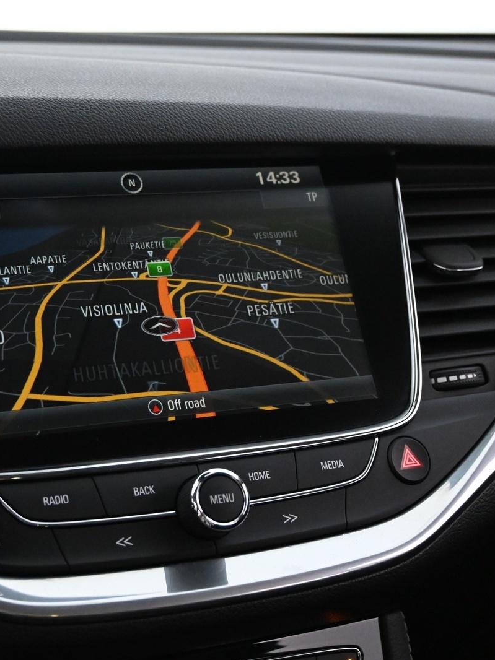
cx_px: 143
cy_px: 328
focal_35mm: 58
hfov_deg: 25.0
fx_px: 1108
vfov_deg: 33.2
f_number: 4.5
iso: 4000
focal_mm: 26.5
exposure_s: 1/40
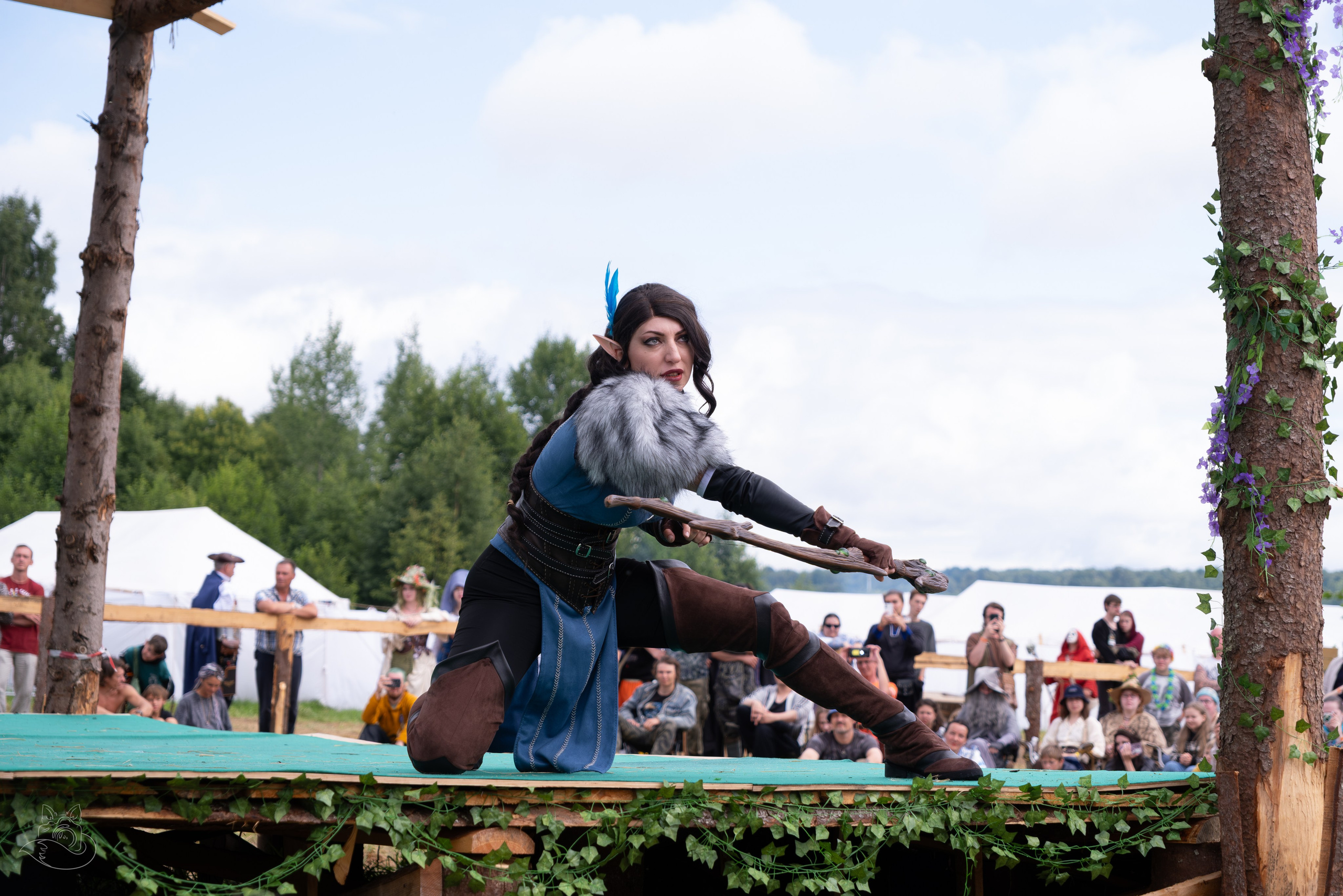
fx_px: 2462
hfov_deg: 30.5
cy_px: 448
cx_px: 672
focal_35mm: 66
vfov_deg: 20.6
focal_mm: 44.1
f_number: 3.2
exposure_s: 1/1250
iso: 200
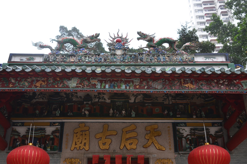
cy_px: 82
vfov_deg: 31.7
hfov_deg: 46.5
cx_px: 124
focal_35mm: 42
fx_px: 288
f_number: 5.6
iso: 400
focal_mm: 28
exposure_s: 1/125
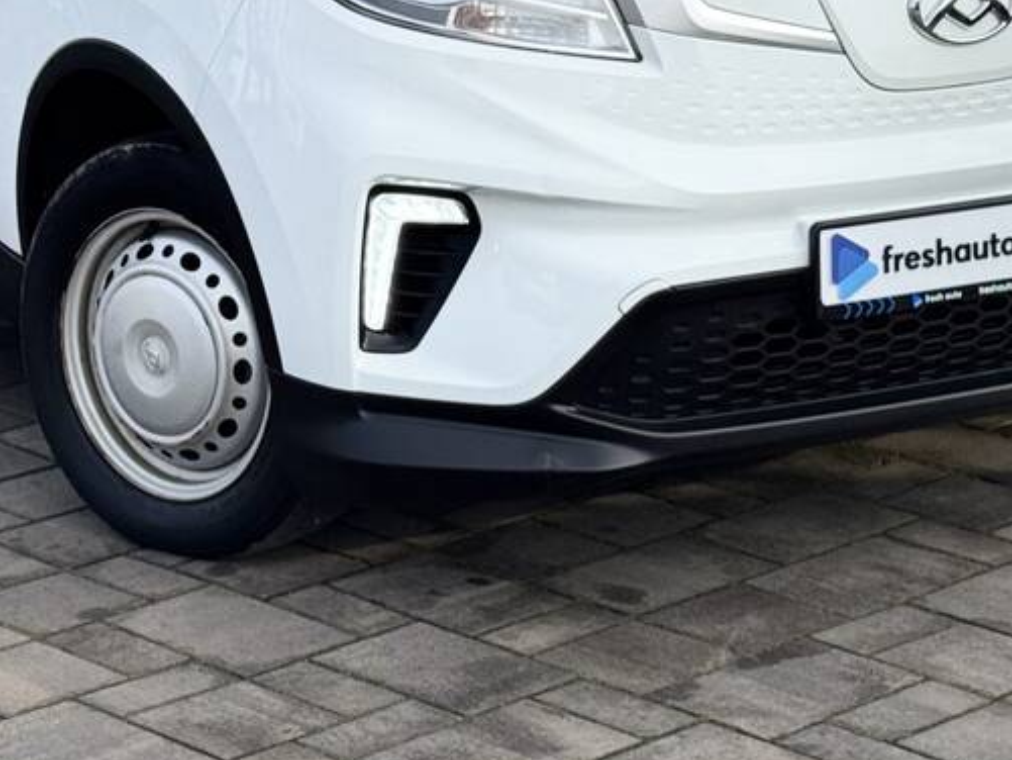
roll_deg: +0.6
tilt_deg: -9.3
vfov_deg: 12.7
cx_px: 353
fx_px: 3363
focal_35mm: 115
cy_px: -81
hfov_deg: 17.1
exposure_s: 1/2110
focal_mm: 6.76
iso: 64
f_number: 1.78
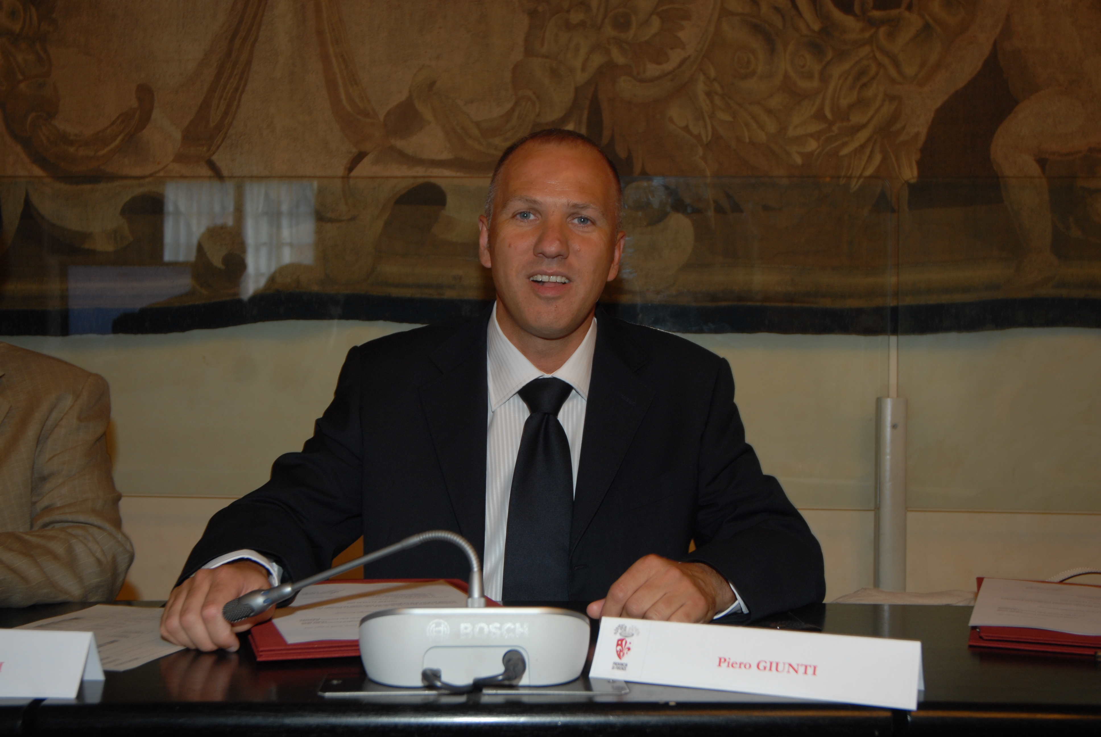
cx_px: 550
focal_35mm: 42
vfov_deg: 32.0
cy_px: 368
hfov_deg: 46.3
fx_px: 1286
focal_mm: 28
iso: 200
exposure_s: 1/30
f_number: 4.5
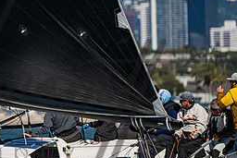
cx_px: -22
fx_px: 5698
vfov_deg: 1.6
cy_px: 68
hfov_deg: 2.4
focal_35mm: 865
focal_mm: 310
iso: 400
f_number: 5.6
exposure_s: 1/6400
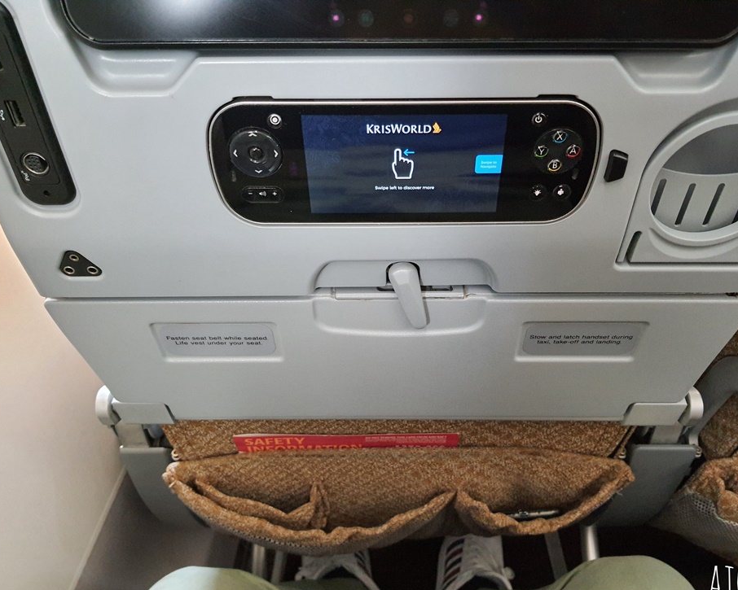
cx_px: 395
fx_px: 612
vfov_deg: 51.5
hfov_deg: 62.1
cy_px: 304
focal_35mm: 28
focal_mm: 4.32
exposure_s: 1/40
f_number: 1.7
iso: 500
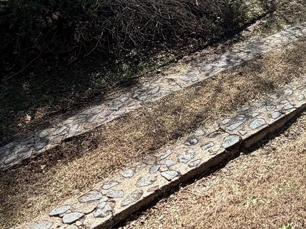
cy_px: -44
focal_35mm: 50
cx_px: 304
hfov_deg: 34.8
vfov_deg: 26.1
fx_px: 442
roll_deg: -0.1
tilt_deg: -4.8
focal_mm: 2.22
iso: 32
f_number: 2.2
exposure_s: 1/770
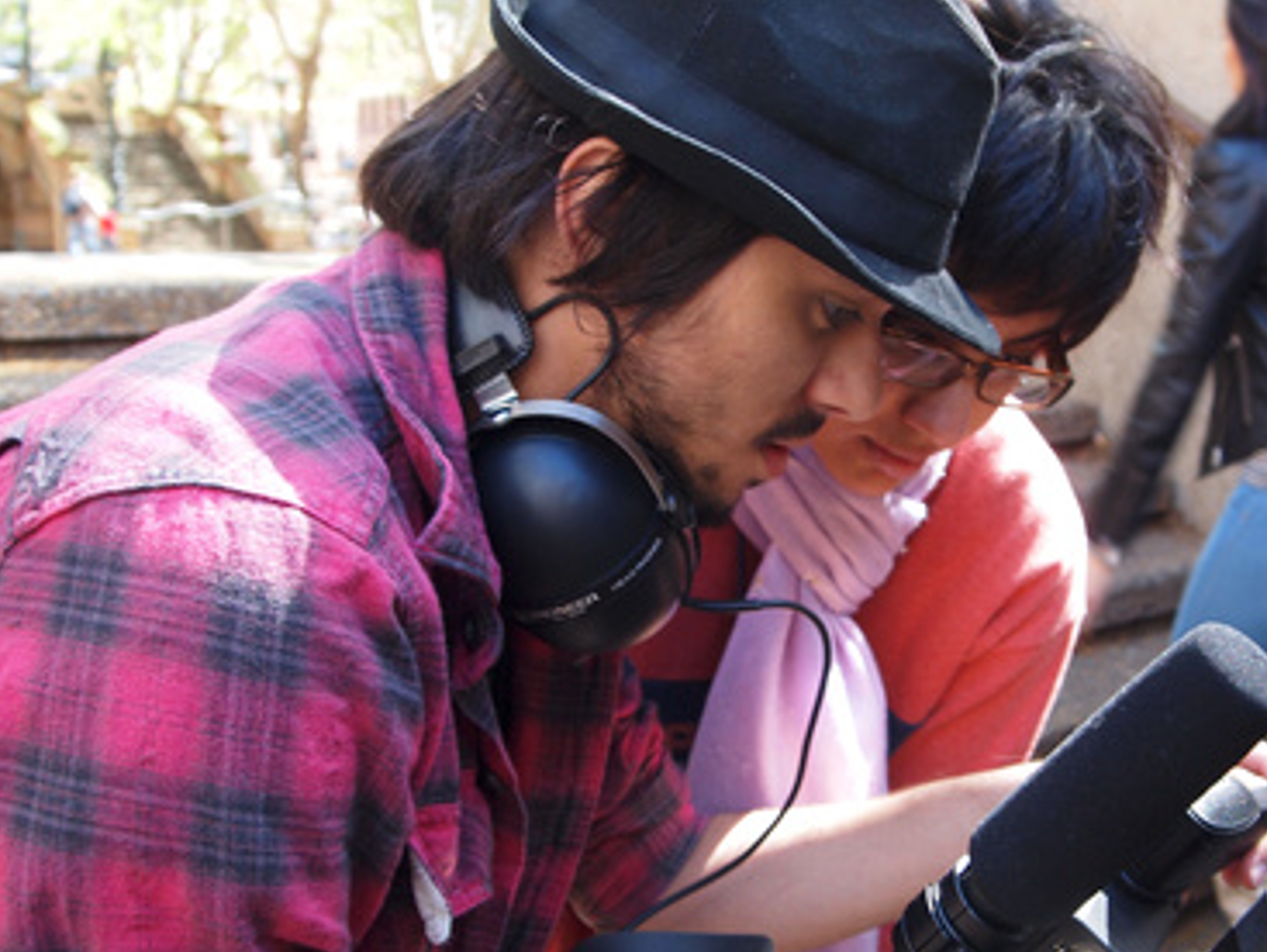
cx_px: 825
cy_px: 564
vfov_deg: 29.7
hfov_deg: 38.5
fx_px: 1795
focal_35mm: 49
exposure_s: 1/60
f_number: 4
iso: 250
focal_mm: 18
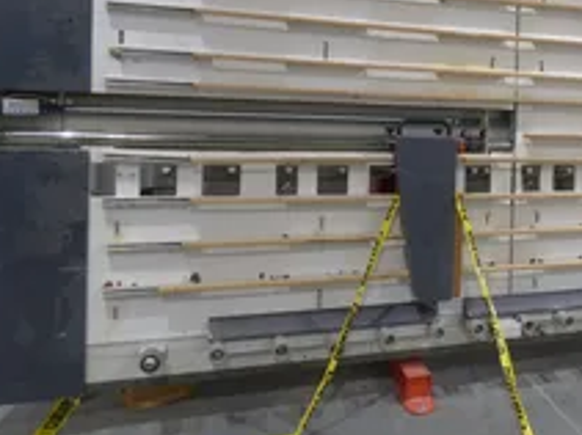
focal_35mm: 38
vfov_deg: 37.2
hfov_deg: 46.1
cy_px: 138
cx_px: 477
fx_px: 639
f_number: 2.8
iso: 250
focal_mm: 3.58
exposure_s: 1/60
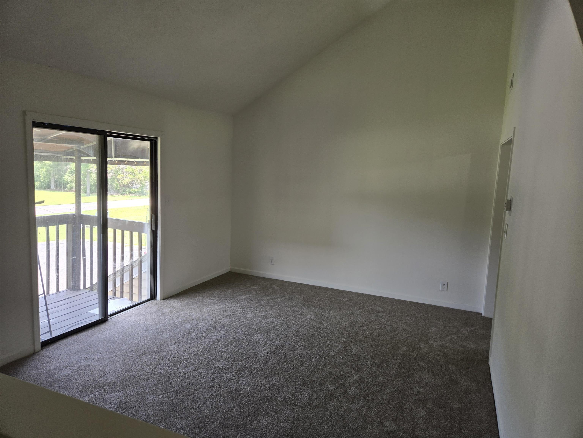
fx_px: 387
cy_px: 219
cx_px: 292
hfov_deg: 73.9
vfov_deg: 58.9
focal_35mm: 23
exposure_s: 1/120
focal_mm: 5.4
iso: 64
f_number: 1.8
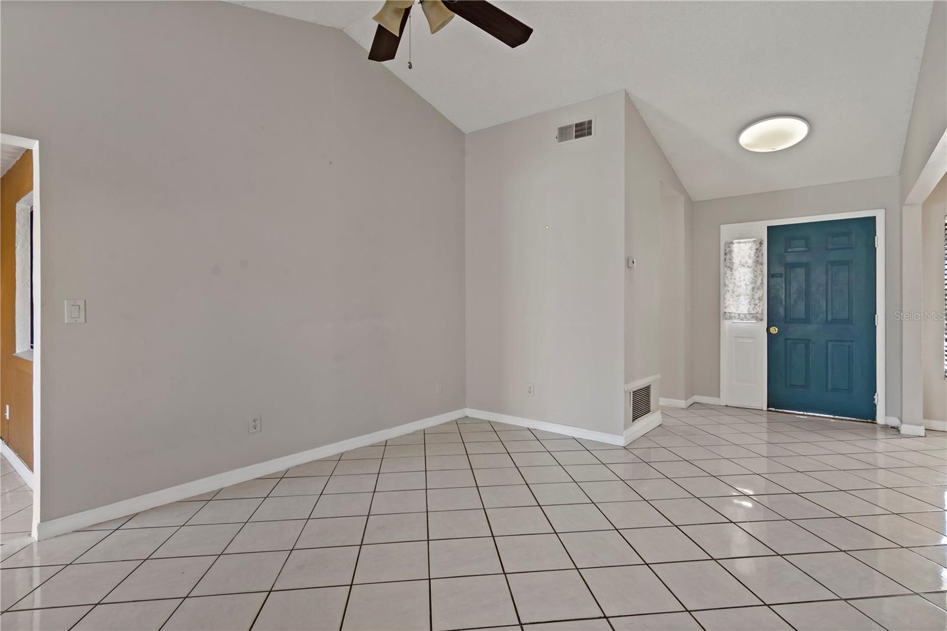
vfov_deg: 72.0
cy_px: 316
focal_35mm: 16
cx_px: 474
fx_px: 434
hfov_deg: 95.0
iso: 200
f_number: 9
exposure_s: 1/4
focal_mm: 11
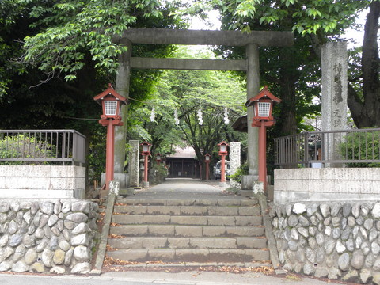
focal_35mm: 46
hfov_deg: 41.2
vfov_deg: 31.5
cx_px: 190
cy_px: 142
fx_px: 505
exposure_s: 1/74
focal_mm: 8.2
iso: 145
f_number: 3.2
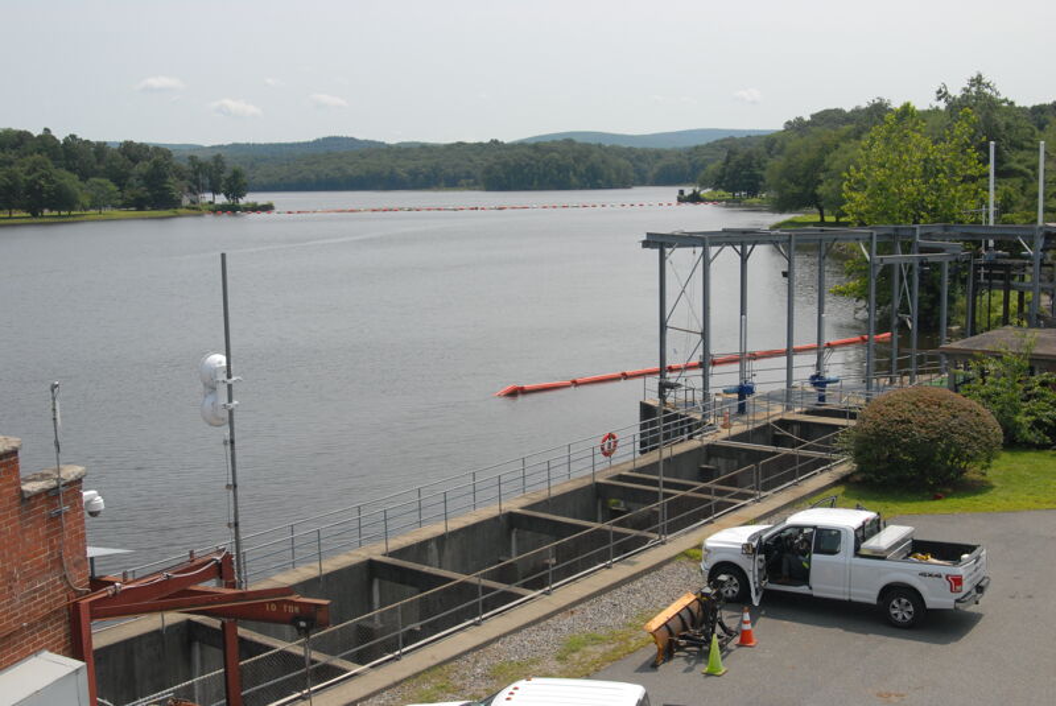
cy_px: 353
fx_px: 1233
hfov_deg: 46.4
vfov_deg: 32.0
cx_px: 528
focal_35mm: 42
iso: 250
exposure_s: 1/400
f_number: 10
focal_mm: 28
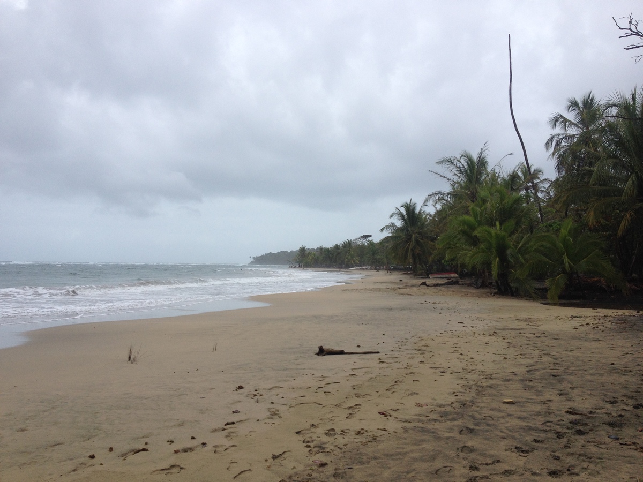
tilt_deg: -1.1
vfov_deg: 40.7
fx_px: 650
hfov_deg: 52.6
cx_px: 322
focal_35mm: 35
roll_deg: -0.2
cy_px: 241
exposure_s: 1/863
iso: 50
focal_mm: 4.28
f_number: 2.4
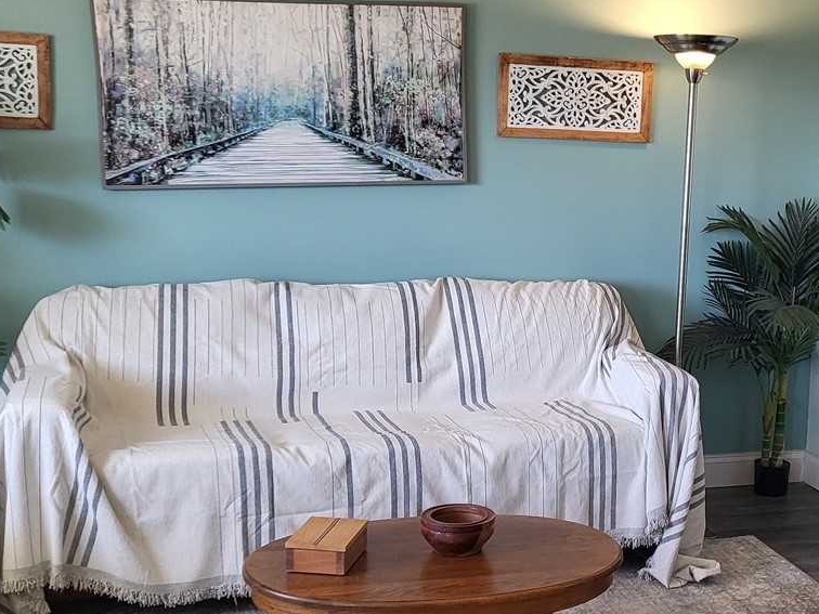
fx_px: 1301
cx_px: 662
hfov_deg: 33.8
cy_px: 370
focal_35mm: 55
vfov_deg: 26.5
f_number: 1.8
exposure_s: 1/120
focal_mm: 4.25
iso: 200
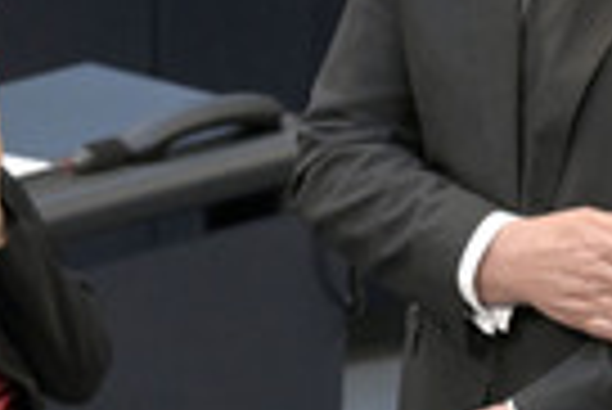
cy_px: 149
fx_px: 16320
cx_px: 592
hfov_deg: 2.1
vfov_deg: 1.4
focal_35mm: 959
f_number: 5.6
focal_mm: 290
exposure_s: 1/320
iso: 10000
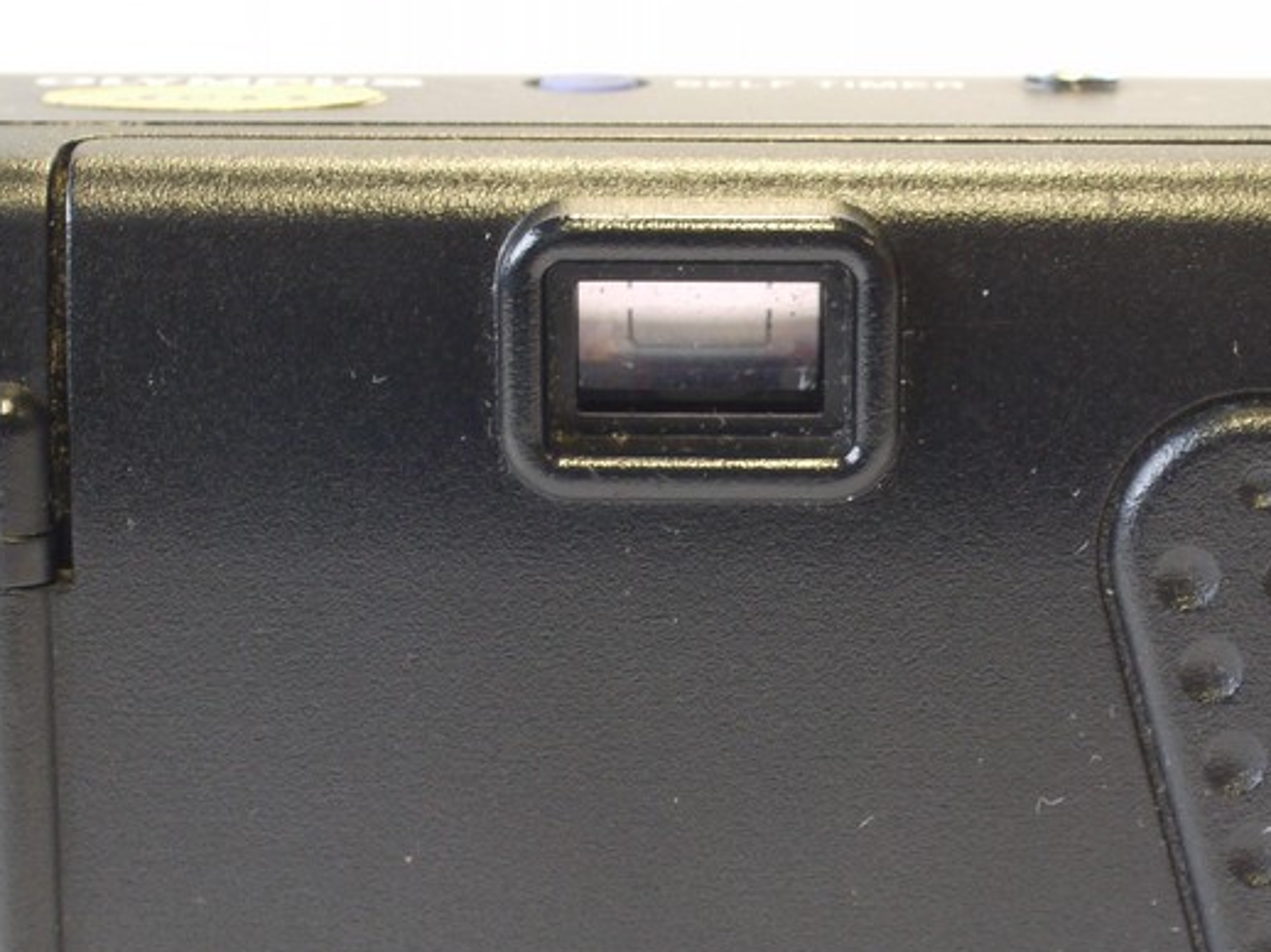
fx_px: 5101
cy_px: 793
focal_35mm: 139
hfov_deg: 14.2
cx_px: 795
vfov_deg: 10.6
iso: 400
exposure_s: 1/8
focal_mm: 30
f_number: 8
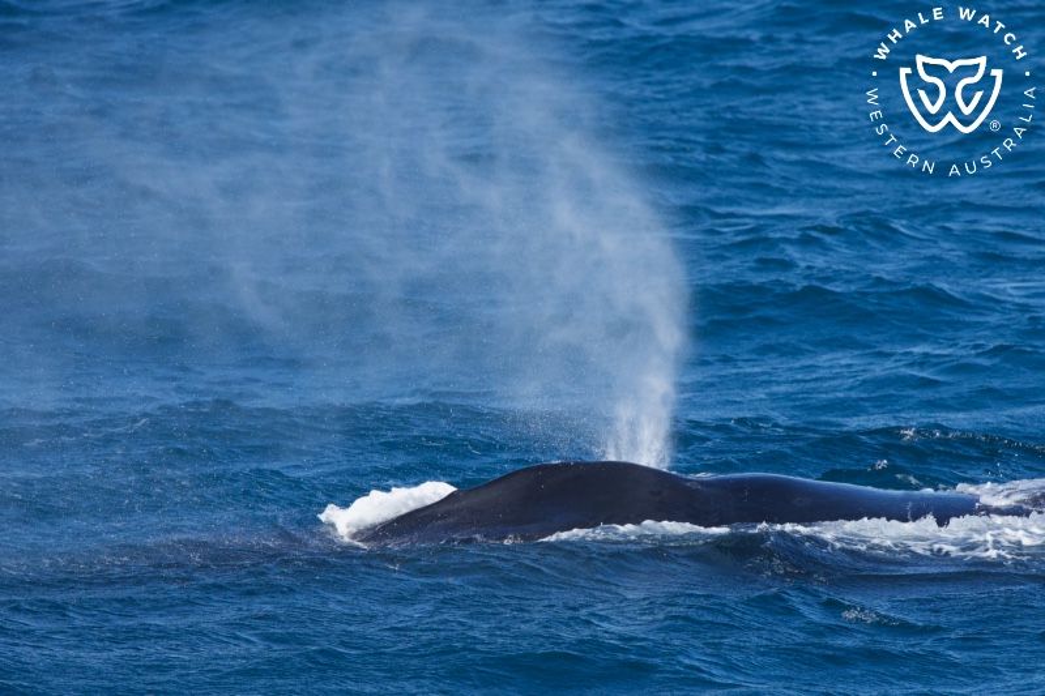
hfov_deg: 3.4
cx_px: 522
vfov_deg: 2.3
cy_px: 348
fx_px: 17412
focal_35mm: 600
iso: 1600
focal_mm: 600
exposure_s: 1/3200
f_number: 8
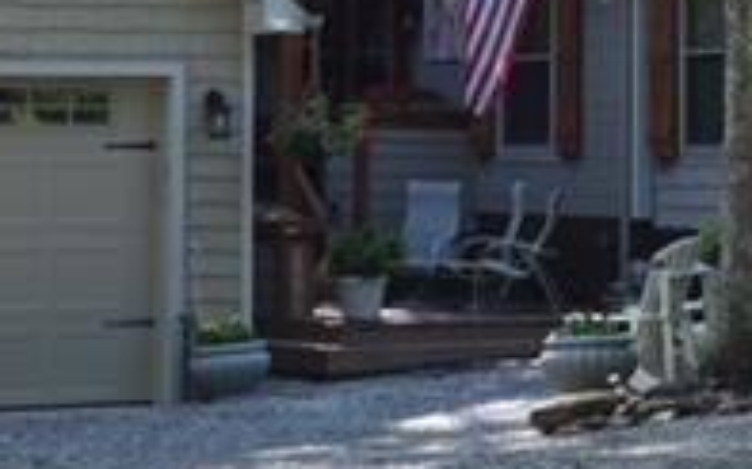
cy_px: -4
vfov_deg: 8.7
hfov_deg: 14.0
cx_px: 515
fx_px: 3053
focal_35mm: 149
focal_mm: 30
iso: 320
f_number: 5.6
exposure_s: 1/250
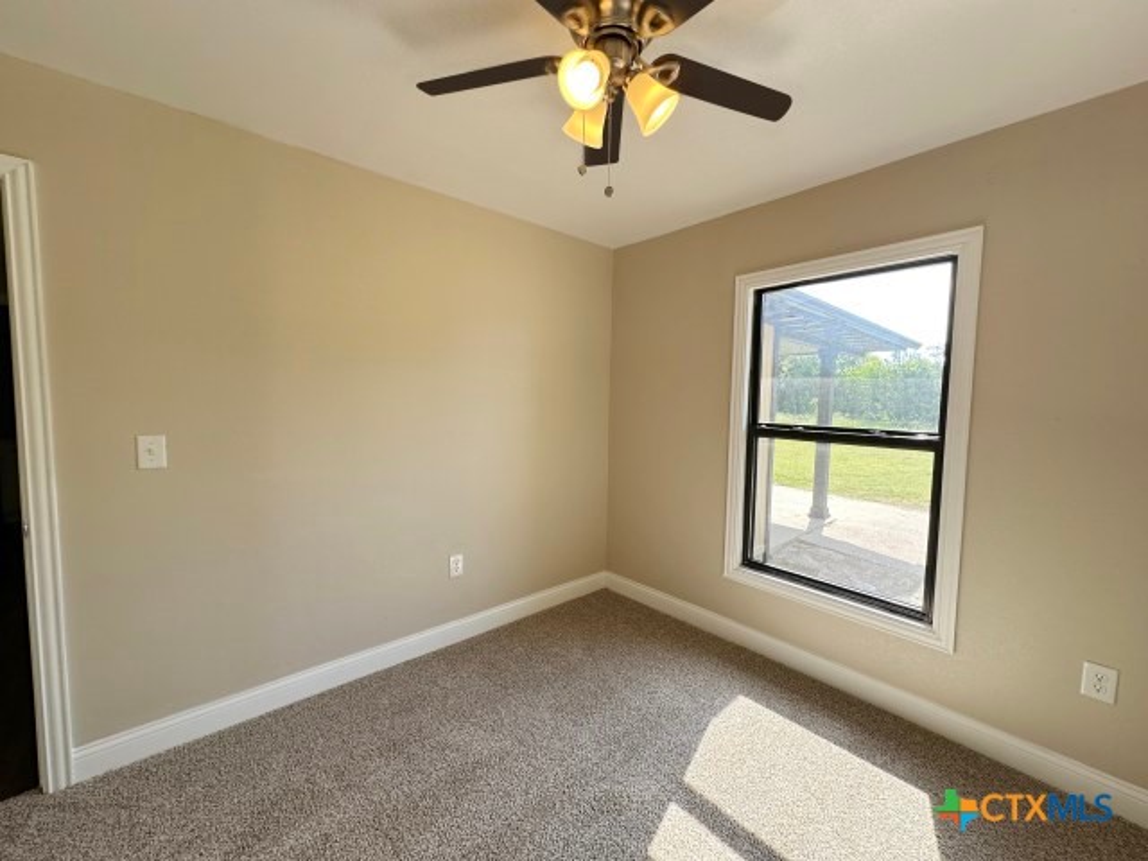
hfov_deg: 102.1
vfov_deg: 85.7
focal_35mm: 14
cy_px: 430
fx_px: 464
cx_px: 574
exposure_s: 1/133
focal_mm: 2.22
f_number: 2.2
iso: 40
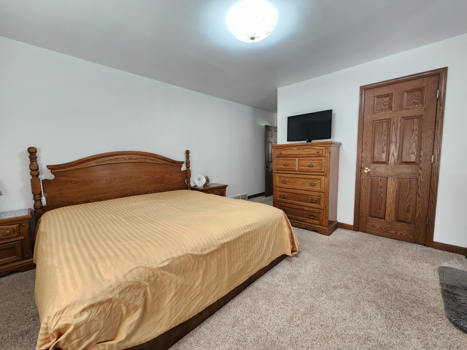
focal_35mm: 13
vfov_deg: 89.9
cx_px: 234
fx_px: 175
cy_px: 175
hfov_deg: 106.2
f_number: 2.2
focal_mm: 2.2
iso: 400
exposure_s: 1/60
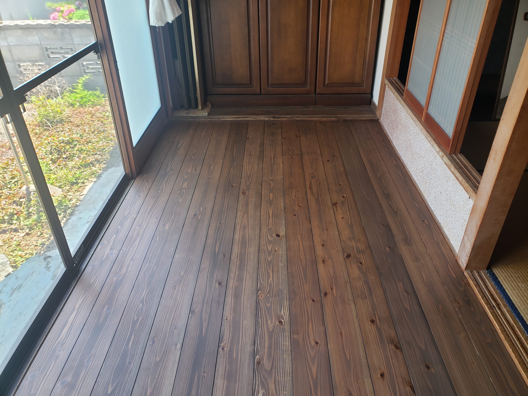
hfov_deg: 67.3
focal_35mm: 26
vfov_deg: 53.1
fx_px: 397
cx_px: 264
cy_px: 198
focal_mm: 4.3
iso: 50
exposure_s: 1/38
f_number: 2.4
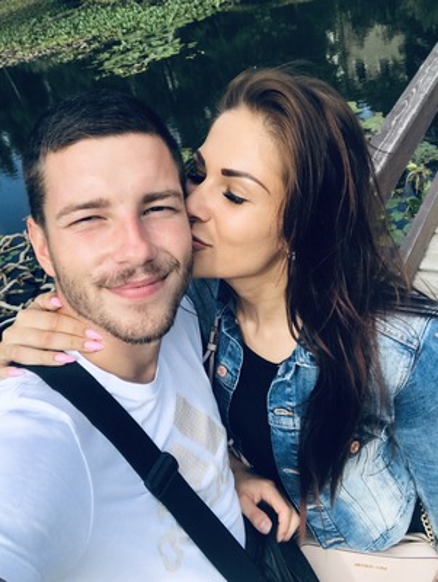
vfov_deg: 56.8
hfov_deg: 44.2
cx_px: 219
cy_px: 291
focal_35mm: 32
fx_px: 539
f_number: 2.2
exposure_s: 1/616
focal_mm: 2.87
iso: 25
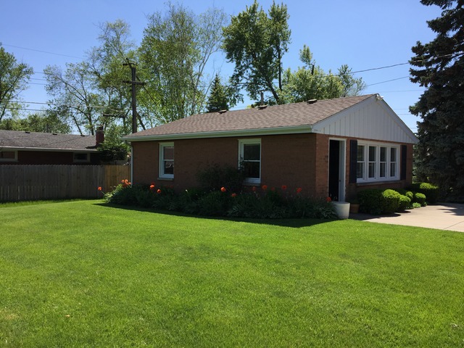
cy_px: 174
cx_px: 232
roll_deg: -0.9
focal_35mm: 29
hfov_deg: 61.7
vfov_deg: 48.2
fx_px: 389
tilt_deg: -1.9
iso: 32
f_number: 2.2
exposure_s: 1/1647
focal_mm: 4.15
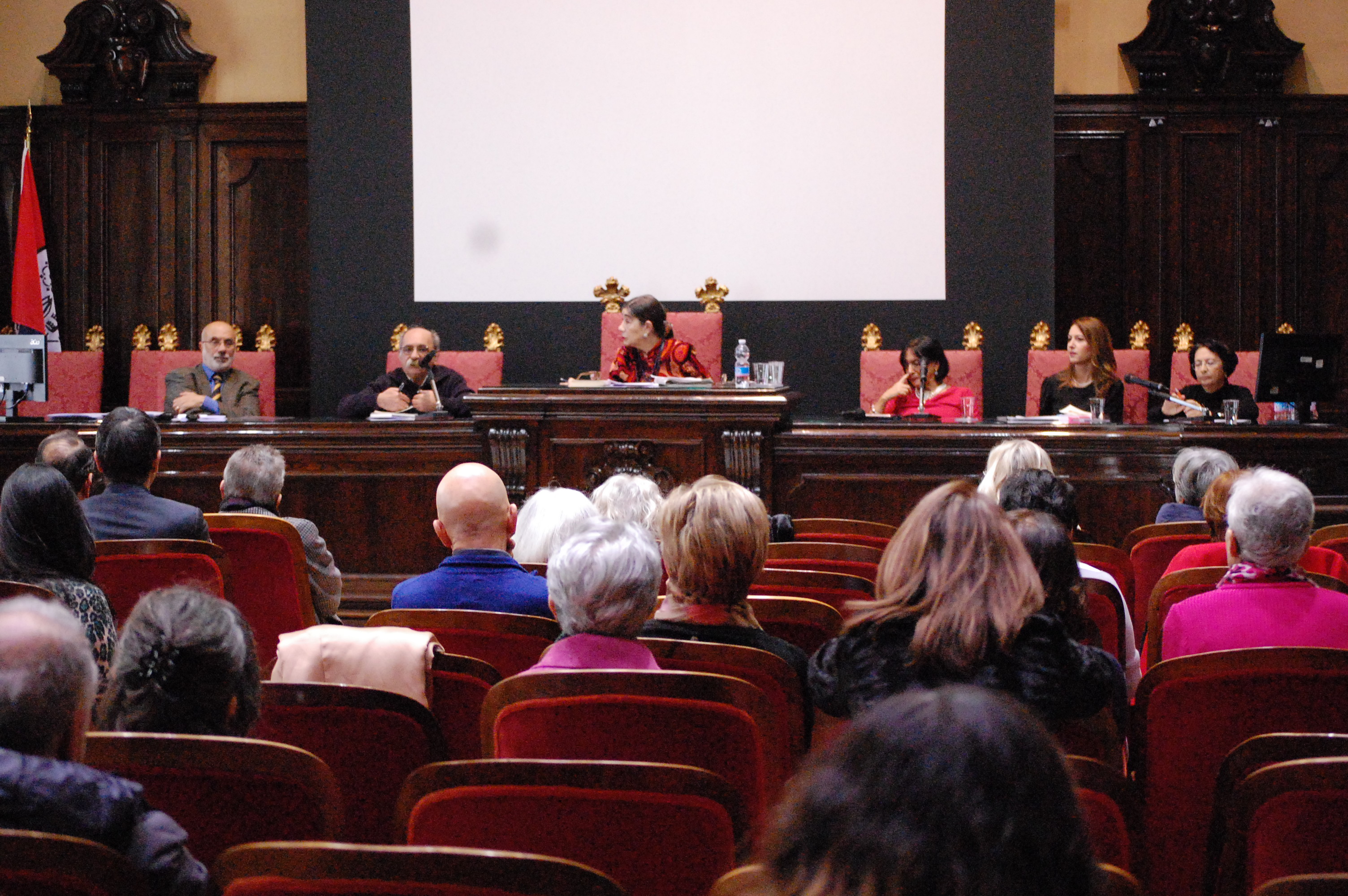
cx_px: 674
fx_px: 3086
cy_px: 448
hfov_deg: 24.6
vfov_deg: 16.5
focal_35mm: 82
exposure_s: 1/40
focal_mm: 55
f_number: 4
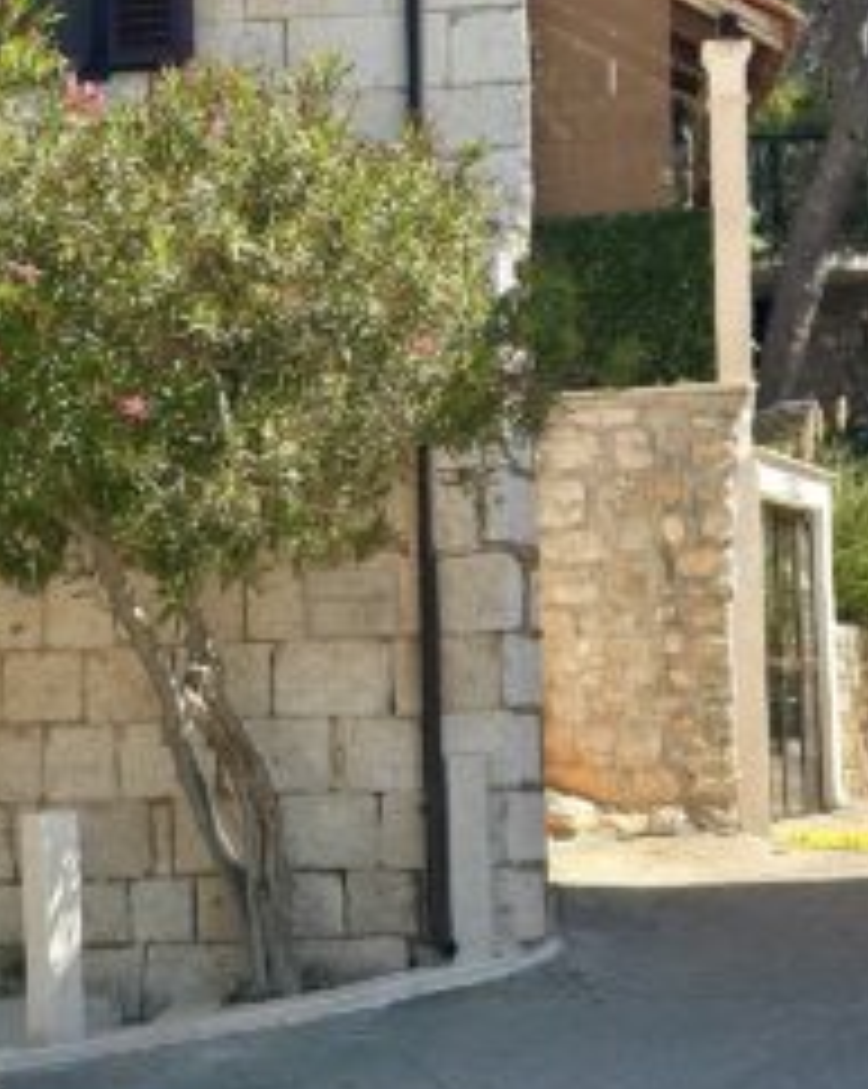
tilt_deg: +5.6
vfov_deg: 19.7
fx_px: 3121
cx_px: 164
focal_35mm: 97
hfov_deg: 15.7
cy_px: 760
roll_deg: -1.1
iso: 80
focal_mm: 6.86
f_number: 1.78
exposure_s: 1/4566
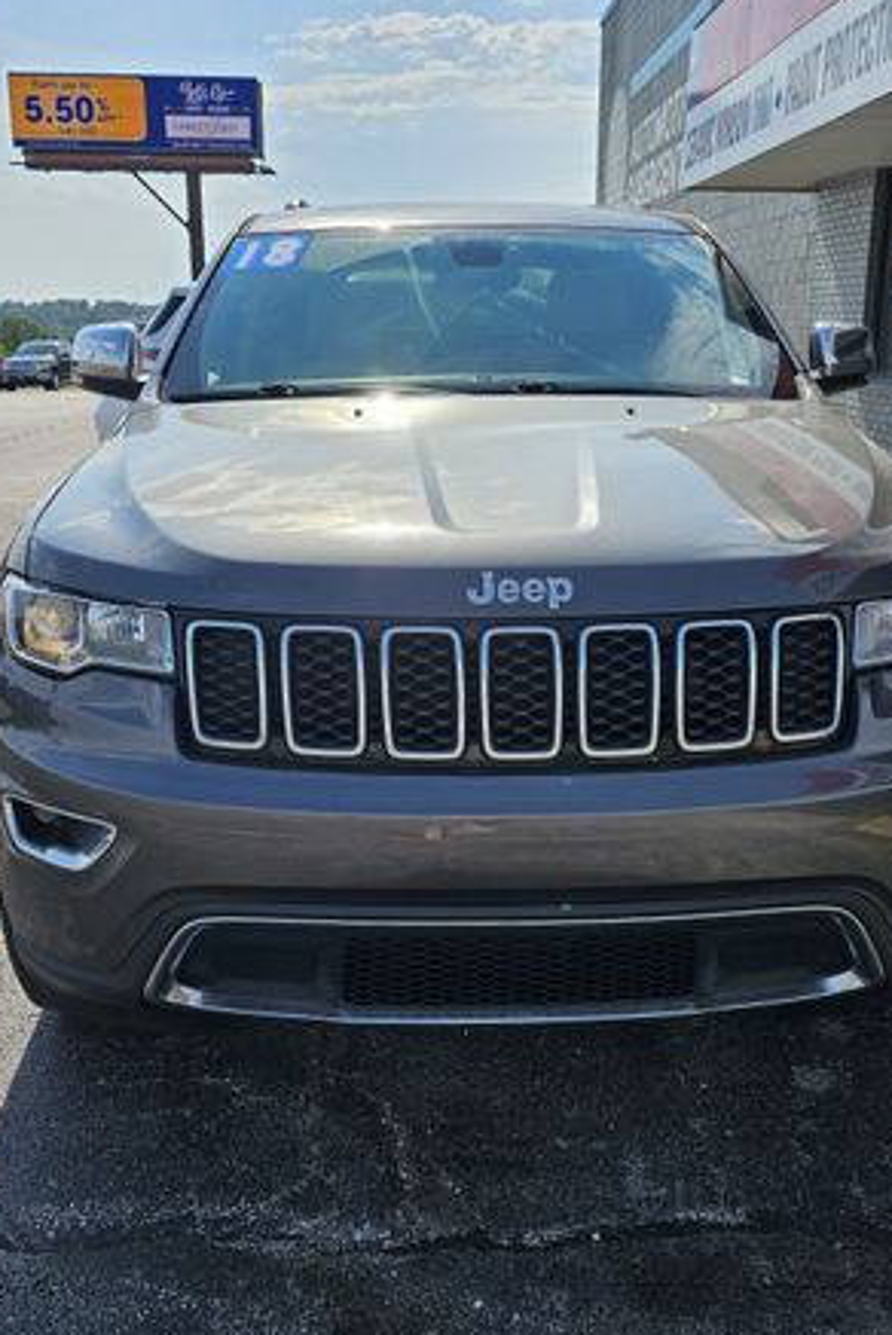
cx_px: 498
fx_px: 1299
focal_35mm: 35
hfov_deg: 37.9
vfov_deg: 54.4
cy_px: 669
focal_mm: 6.3
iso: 10
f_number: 1.7
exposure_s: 1/900
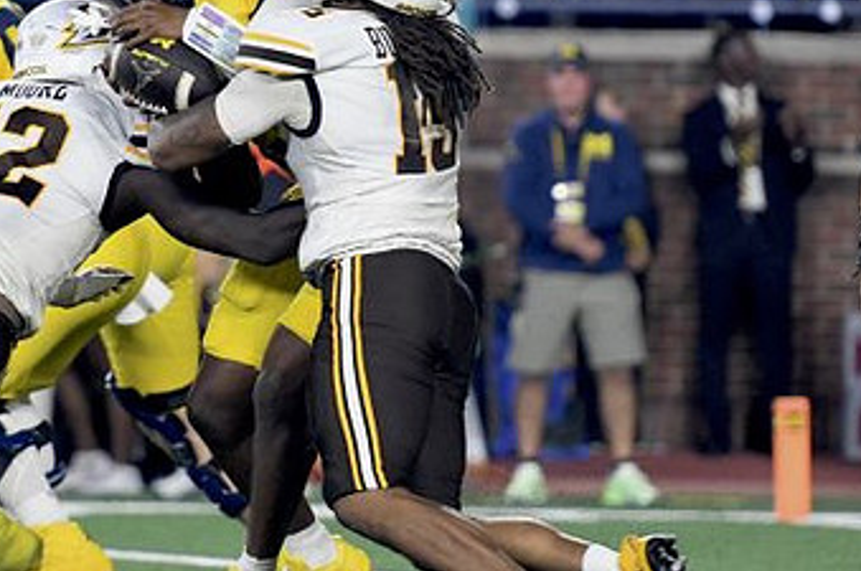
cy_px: 208
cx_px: 147
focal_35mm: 500
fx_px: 11941
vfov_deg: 2.7
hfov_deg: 4.1
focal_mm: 195
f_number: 2.8
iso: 2000
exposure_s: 1/1000
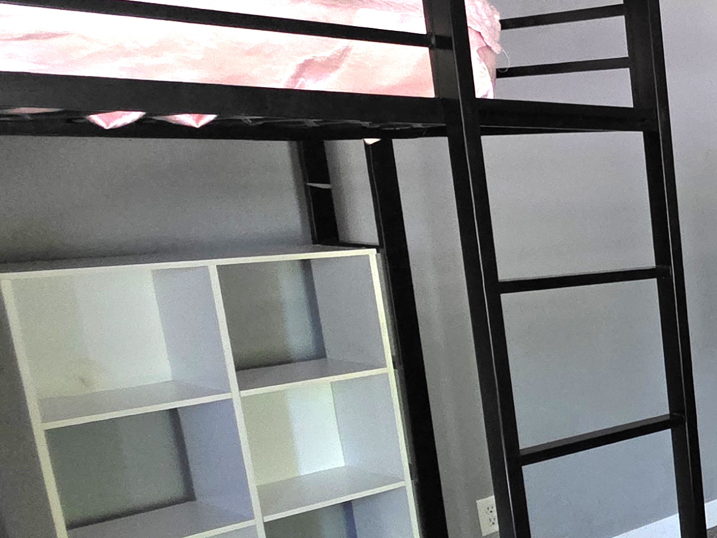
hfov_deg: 25.9
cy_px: 354
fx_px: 891
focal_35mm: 43
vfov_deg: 33.3
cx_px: 1166
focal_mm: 2.2
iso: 1000
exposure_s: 1/60.2
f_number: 1.9
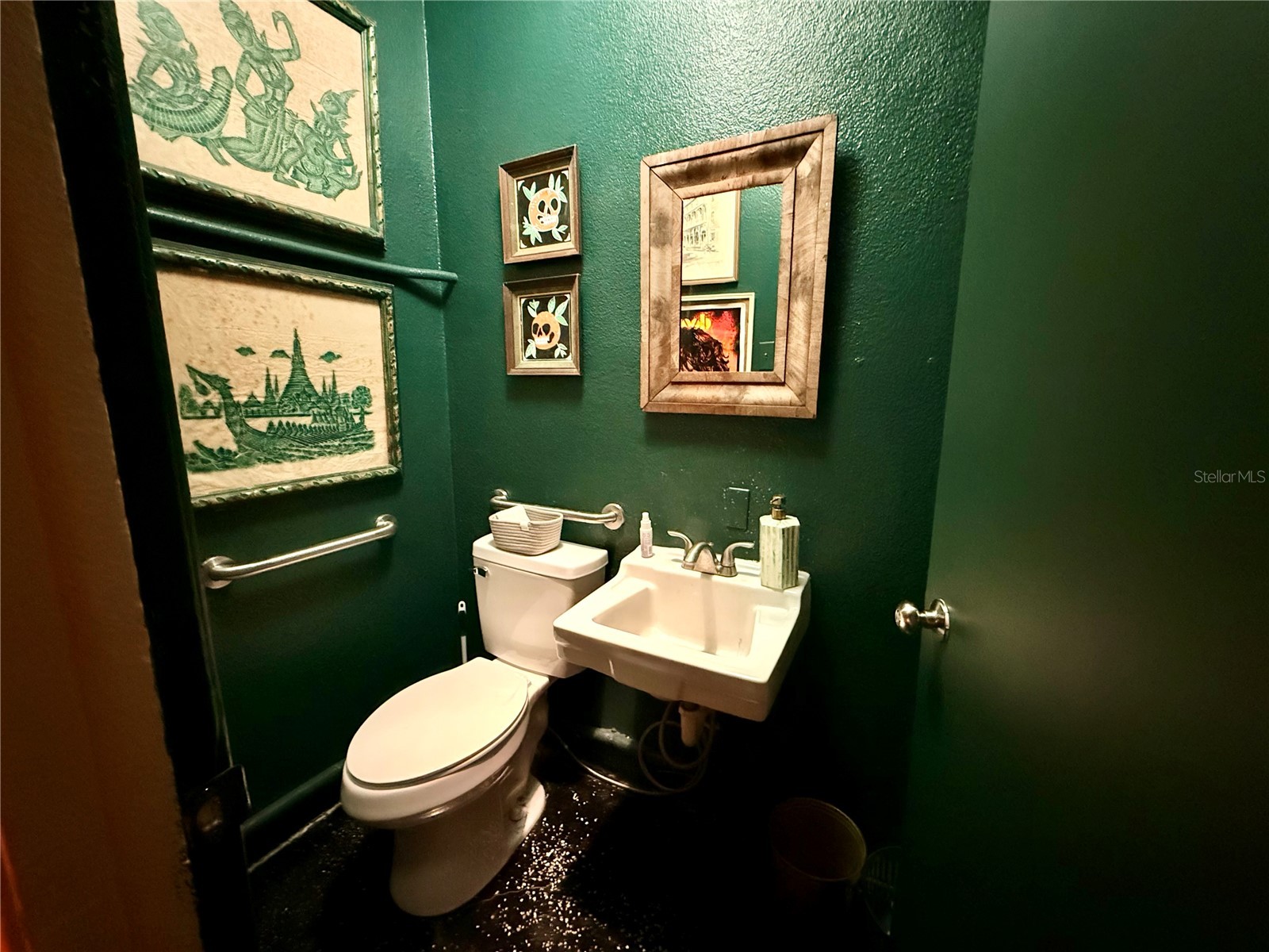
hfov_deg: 102.1
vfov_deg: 85.7
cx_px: 634
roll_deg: -0.6
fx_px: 513
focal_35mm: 14
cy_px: 476
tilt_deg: -10.0
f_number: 2.2
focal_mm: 2.22
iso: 1250
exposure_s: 1/40
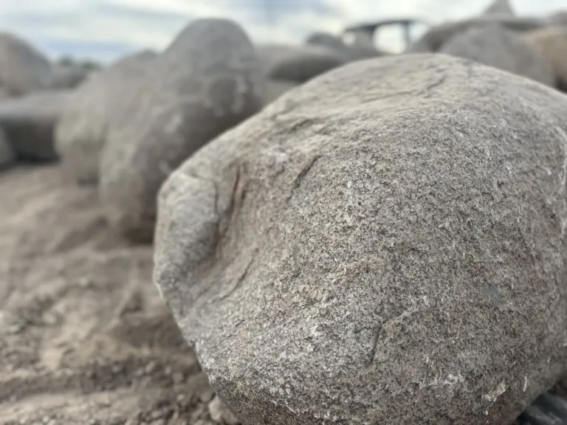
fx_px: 393
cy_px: 212
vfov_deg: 56.8
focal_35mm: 24
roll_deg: +1.2
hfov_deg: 71.6
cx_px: 284
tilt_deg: -16.3
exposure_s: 1/1880
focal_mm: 6.86
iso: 80
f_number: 1.78
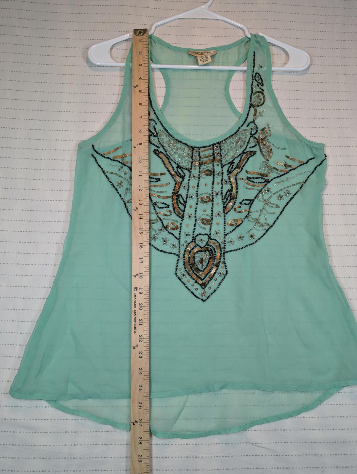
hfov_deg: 56.9
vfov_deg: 71.5
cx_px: 178
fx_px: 329
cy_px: 237
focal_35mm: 24
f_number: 1.68
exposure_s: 1/120
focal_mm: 6.9
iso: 29
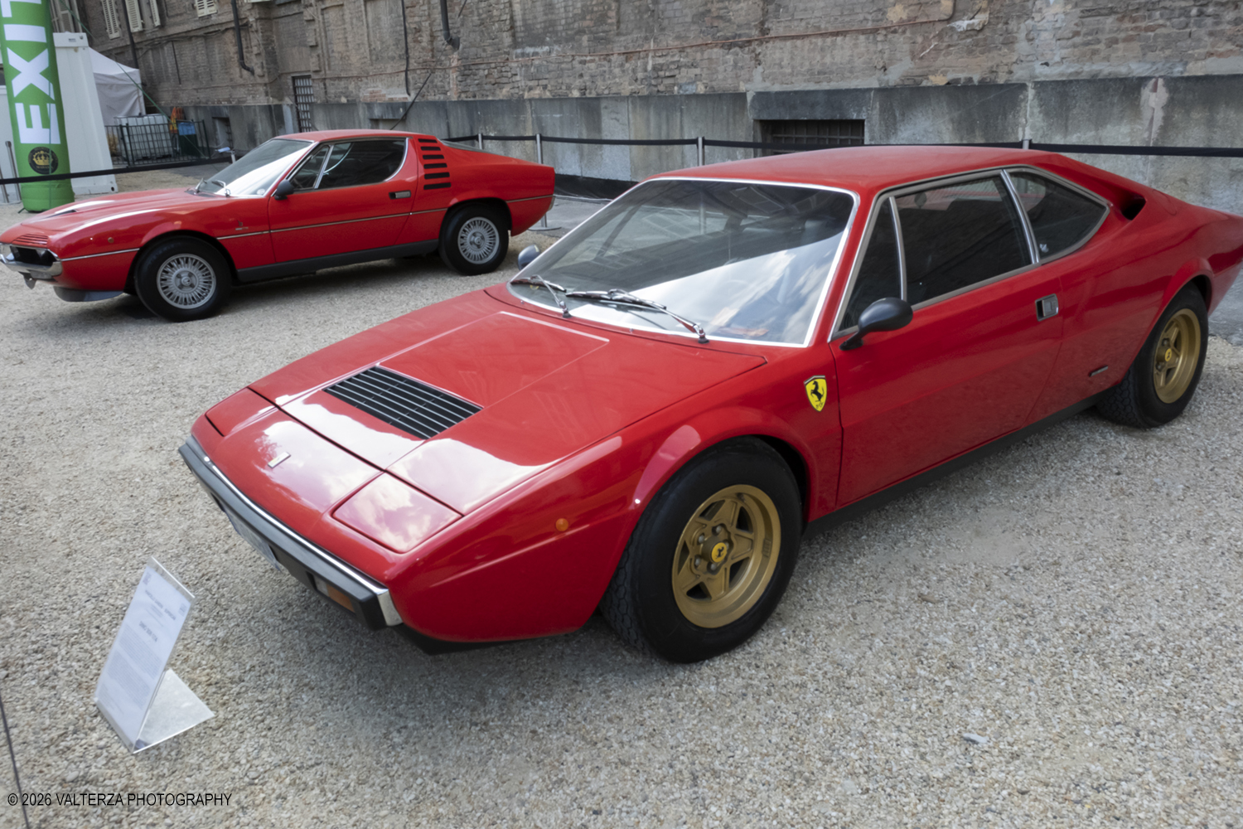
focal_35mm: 28
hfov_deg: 65.5
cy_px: 414
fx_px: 967
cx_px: 622
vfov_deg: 46.4
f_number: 16
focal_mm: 18.4
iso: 2500
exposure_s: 1/125
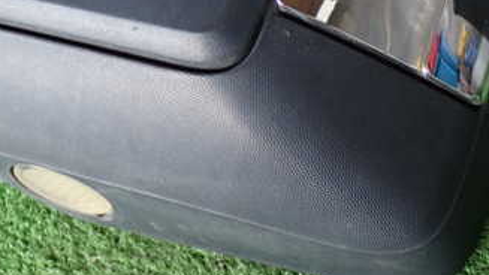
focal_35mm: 76
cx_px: 148
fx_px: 986
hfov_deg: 27.6
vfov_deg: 15.7
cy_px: 33
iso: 200
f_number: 2.7
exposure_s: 1/80
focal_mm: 6.83
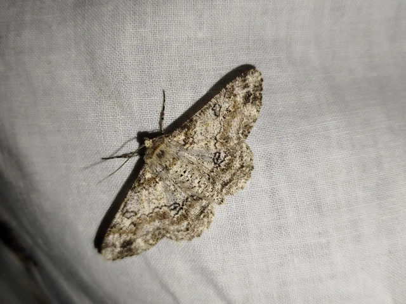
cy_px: 152
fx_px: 422
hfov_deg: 51.4
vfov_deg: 39.7
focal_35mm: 36
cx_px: 203
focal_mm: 5.31
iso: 64
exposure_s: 1/50
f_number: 1.7
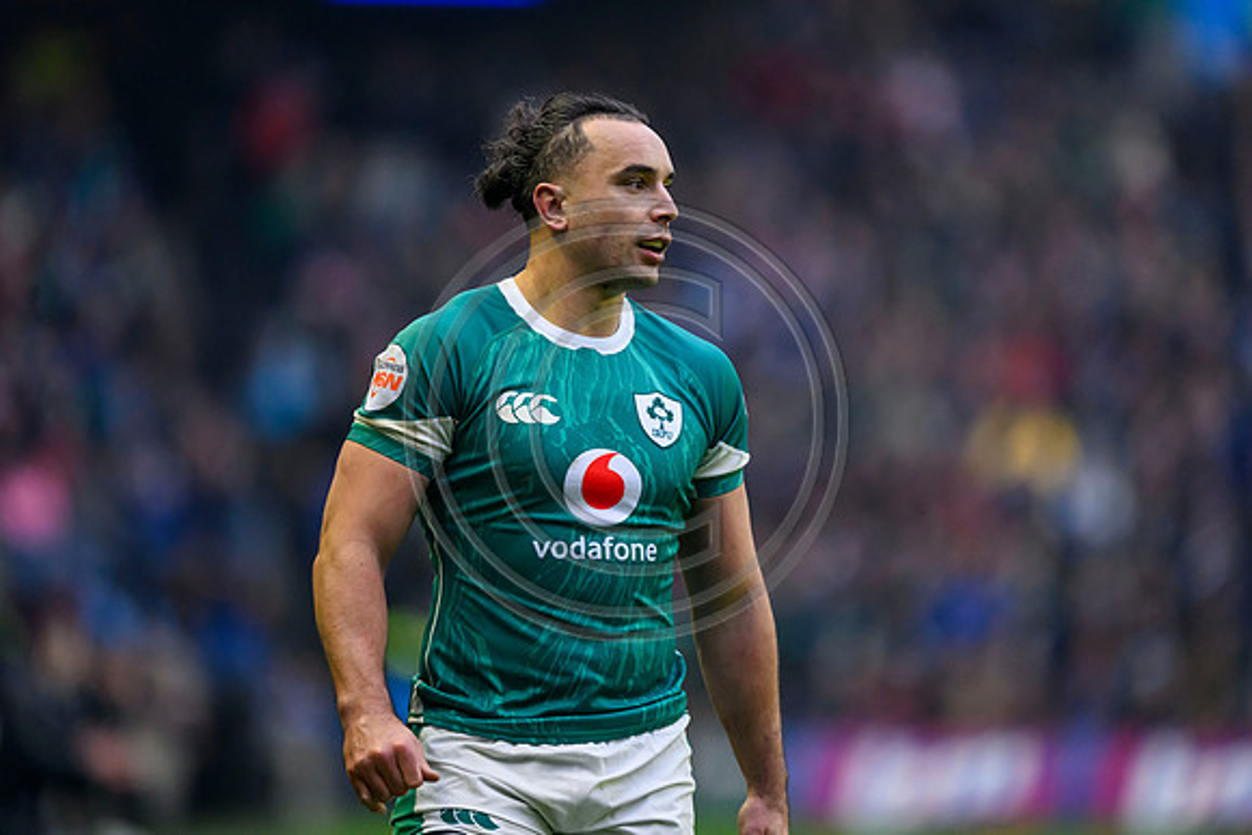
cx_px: 626
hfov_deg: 3.7
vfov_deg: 2.5
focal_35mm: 560
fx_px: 19479
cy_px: 418
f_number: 4
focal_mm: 560
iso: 5000
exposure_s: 1/1600
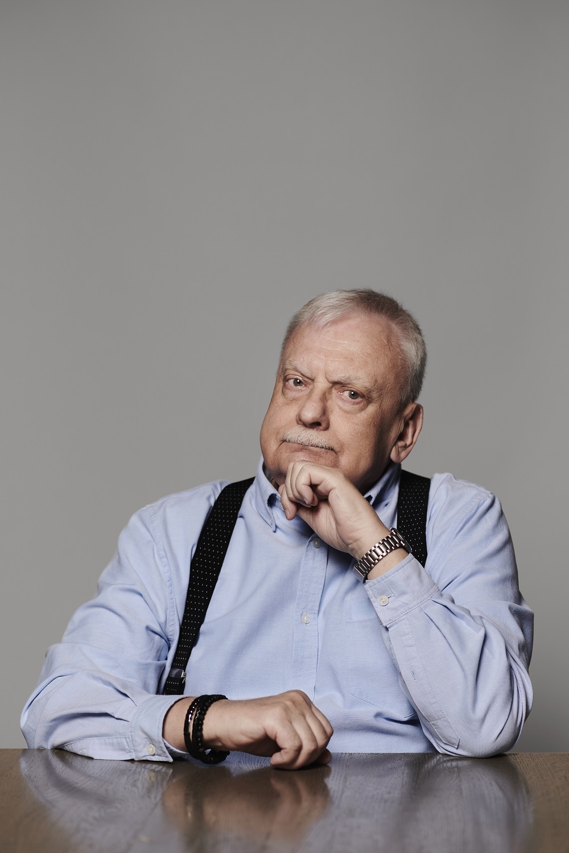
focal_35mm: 85
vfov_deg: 23.9
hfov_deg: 16.1
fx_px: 2015
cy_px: 426
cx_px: 284
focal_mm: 85
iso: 100
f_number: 3.5
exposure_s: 1/250
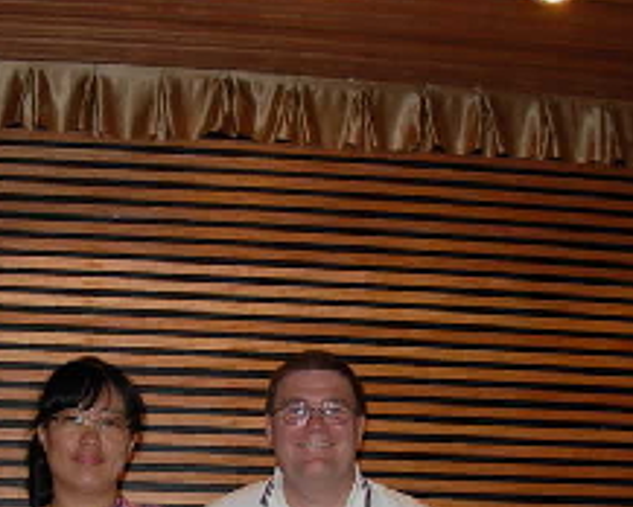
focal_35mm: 82
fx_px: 1538
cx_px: 216
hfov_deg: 23.2
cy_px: 501
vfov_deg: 18.3
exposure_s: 1/31
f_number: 2.9
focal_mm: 6.3
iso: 109
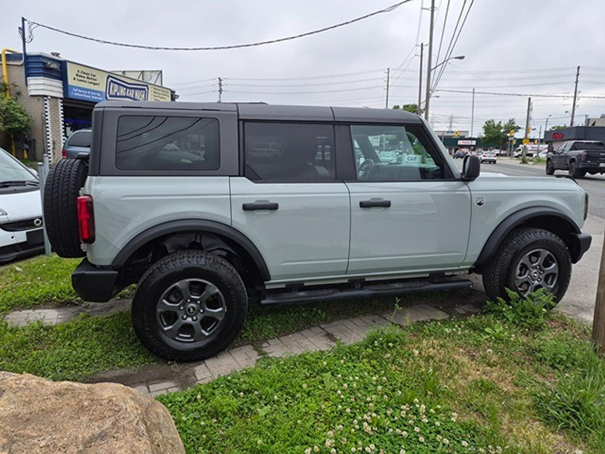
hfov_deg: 73.9
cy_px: 227
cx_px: 302
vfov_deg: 58.9
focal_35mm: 23
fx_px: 402
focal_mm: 5.4
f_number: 1.8
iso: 80
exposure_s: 1/4024
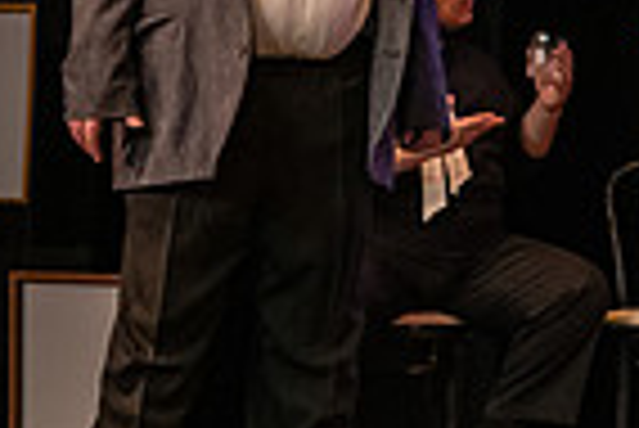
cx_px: 1166
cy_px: -47
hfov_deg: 8.6
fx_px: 4069
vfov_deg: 6.0
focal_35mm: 229
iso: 3200
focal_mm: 56
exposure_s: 1/200
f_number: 3.2
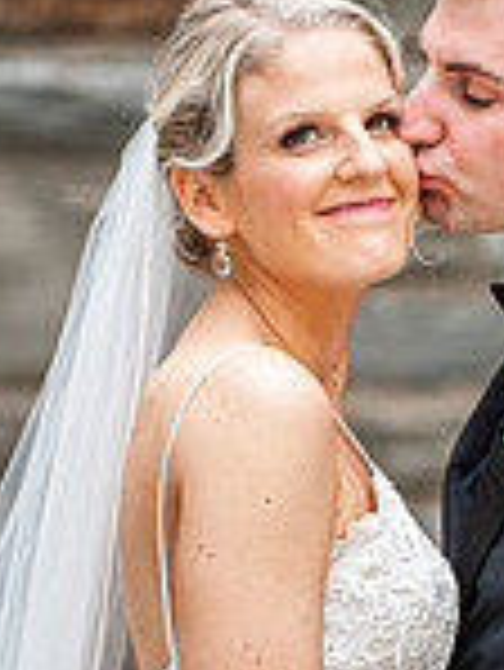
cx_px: 385
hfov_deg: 2.6
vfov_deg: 3.4
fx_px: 11224
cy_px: 427
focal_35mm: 579
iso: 1600
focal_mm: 200
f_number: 2.8
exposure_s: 1/2500
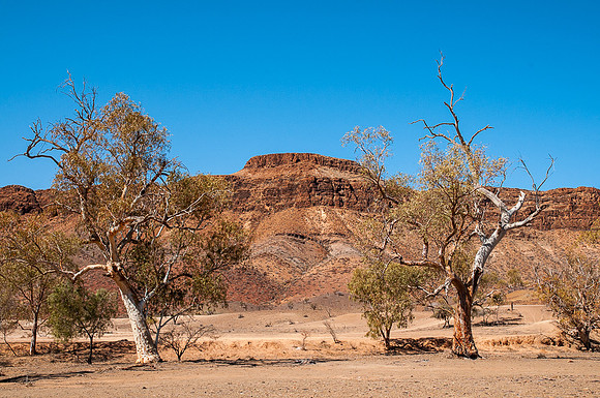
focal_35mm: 42
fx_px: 699
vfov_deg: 31.8
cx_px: 300
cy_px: 199
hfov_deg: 46.5
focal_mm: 28
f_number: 11
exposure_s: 1/250
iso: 200
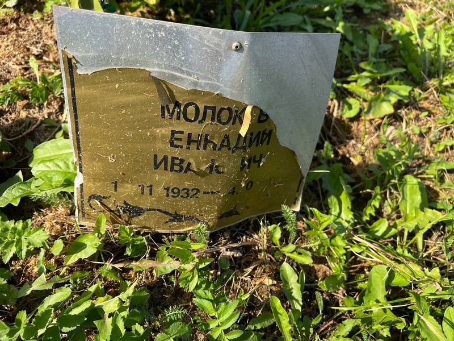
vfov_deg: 53.1
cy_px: 170
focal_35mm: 26
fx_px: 341
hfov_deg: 67.3
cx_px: 227
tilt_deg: -51.9
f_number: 1.5
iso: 50
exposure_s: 1/1252
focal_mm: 5.7
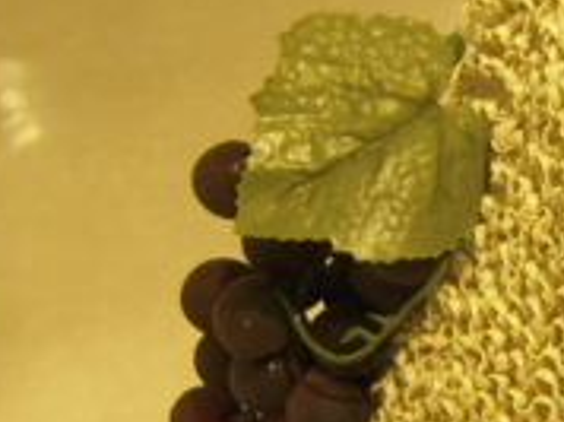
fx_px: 2050
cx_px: 716
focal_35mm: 126
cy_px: 273
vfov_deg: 11.7
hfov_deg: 15.0
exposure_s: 1/160
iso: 200
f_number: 2.7
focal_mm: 5
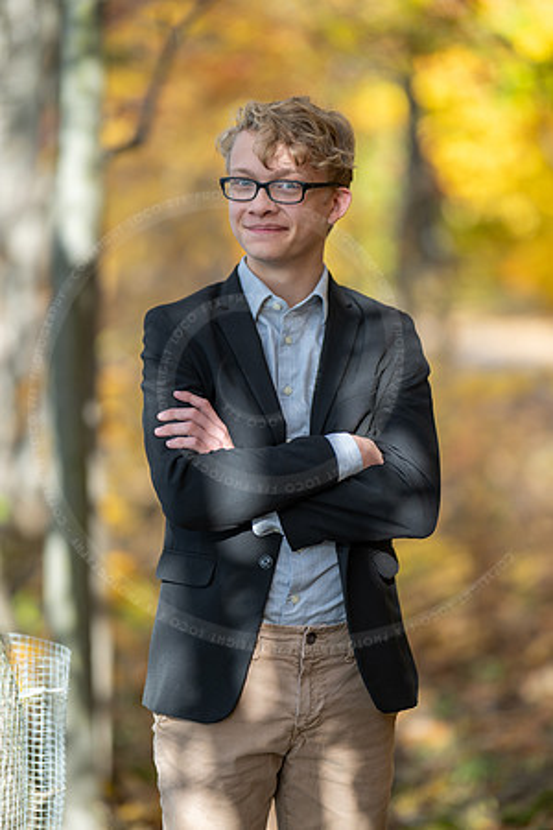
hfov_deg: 16.1
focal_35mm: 85
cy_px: 415
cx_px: 276
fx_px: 1958
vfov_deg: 23.9
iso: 80
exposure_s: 1/1250
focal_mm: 85
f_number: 1.2
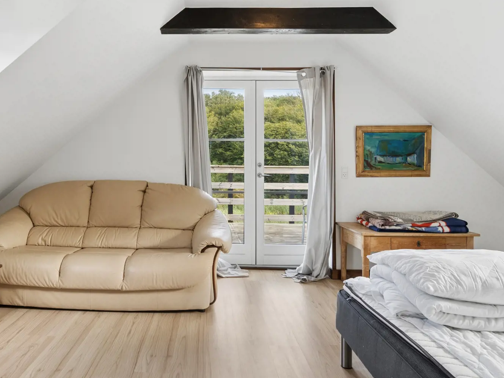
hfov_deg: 68.4
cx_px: 191
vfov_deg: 54.7
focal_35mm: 25
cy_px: 166
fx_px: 364
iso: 200
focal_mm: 12
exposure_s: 1/50
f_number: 8
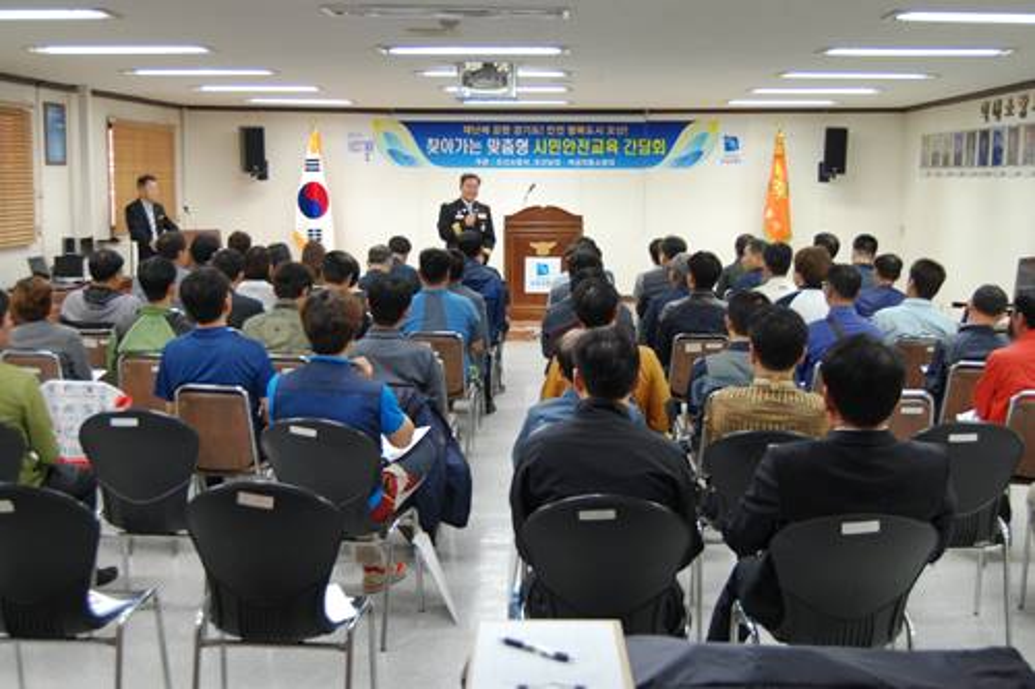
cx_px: 518
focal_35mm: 39
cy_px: 344
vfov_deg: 34.2
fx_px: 1121
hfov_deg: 49.6
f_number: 4.2
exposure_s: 1/50
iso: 800
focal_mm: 26
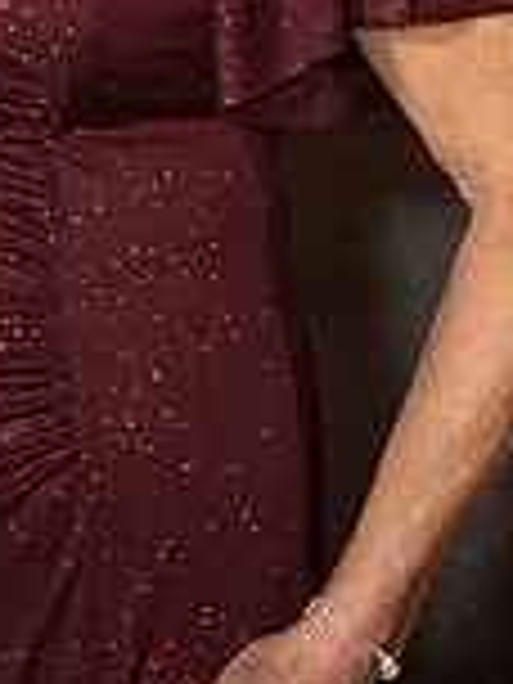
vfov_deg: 9.7
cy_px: -220
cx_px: -36
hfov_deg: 7.4
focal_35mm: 199
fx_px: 3932
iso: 1000
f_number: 2.8
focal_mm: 70
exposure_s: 1/160
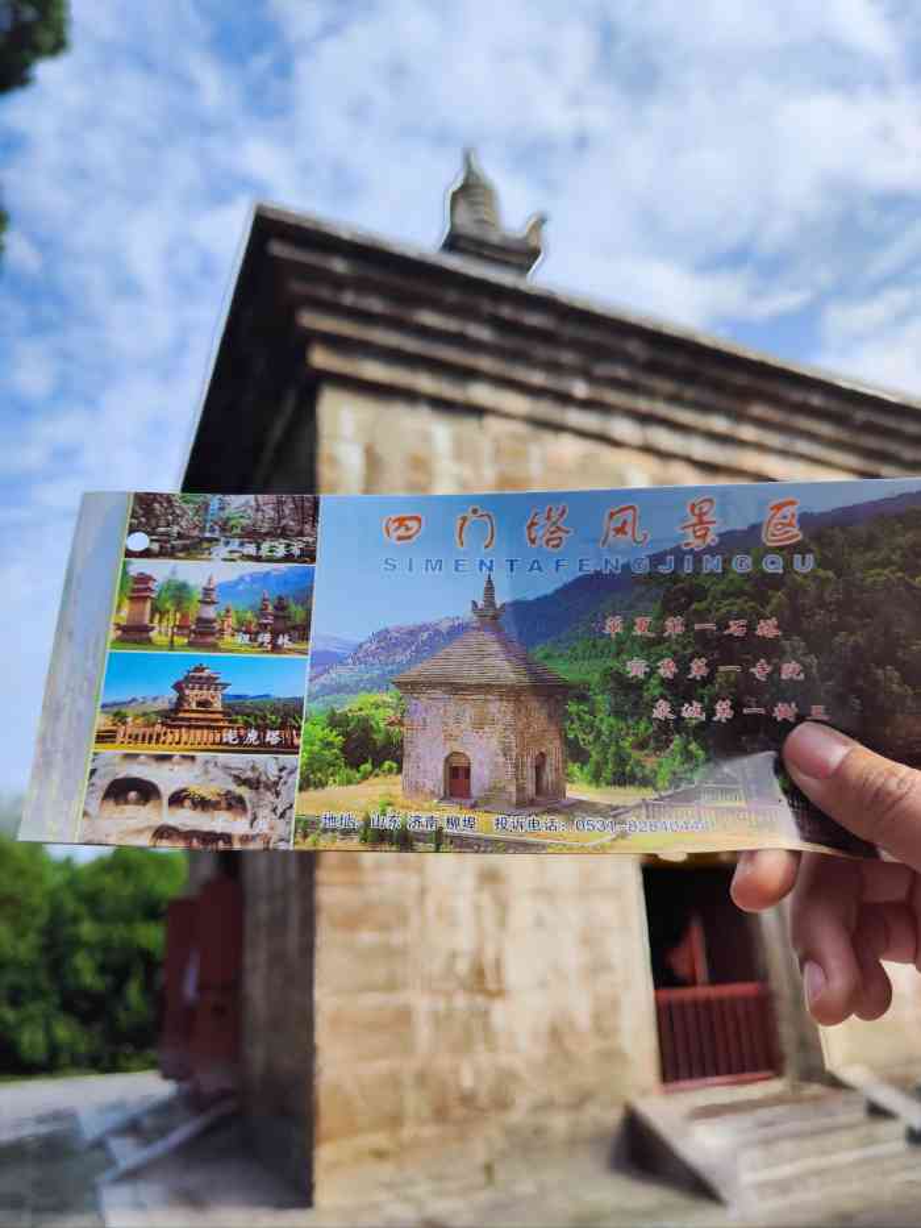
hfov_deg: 56.8
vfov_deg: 71.6
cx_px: 460
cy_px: 614
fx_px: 851
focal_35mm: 24
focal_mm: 5.59
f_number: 1.88
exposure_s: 1/5000
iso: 50
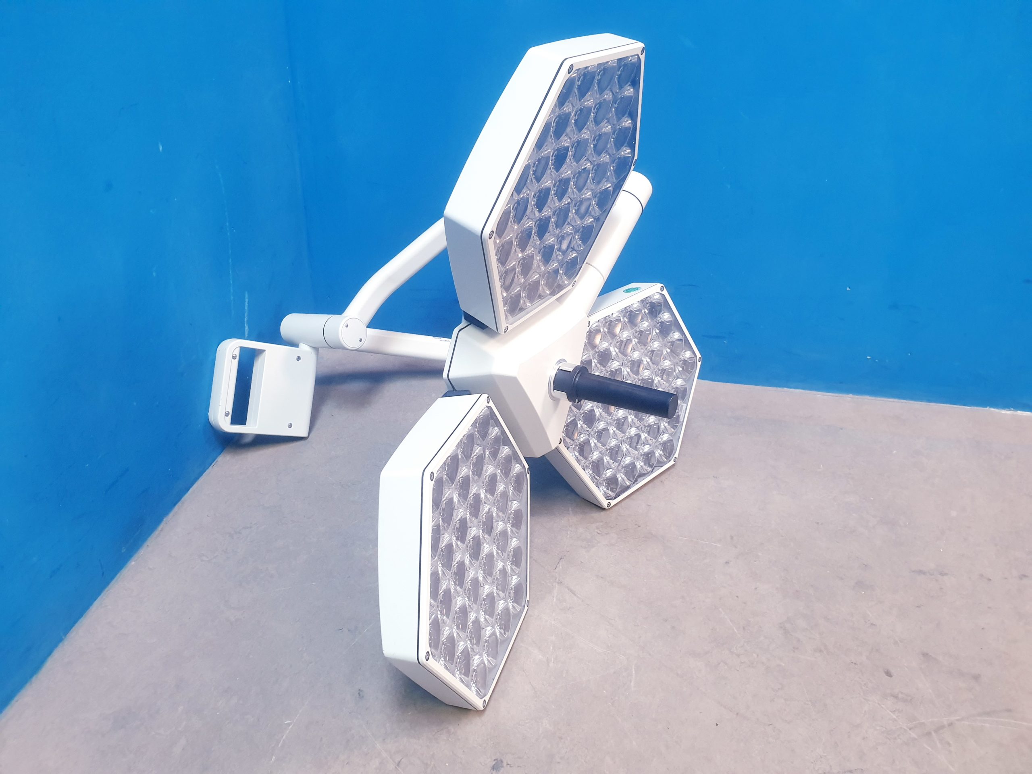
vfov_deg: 53.1
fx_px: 775
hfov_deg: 67.3
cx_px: 516
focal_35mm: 26
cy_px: 387
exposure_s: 1/50
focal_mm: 4.3
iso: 400
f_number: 2.4
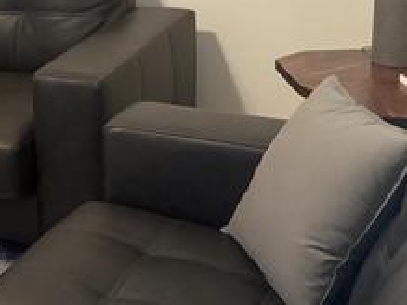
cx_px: -186
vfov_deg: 19.0
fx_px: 893
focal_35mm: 76
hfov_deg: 21.8
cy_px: 22
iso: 320
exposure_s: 1/60
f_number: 1.6
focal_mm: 5.96
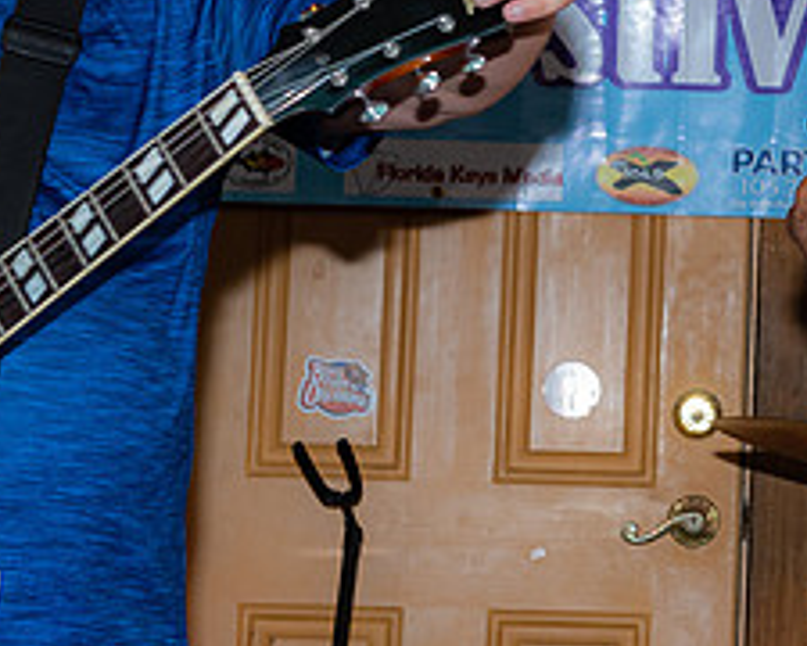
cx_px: 1061
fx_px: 4299
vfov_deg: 8.5
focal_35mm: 180
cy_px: -11
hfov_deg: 10.5
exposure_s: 1/160
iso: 800
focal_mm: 55
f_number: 5.6
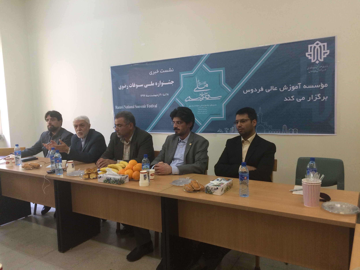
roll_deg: +1.6
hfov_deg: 61.7
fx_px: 302
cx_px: 180
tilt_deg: -5.9
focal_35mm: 29
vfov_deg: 48.2
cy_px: 135
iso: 80
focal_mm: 4.15
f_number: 2.2
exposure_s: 1/33
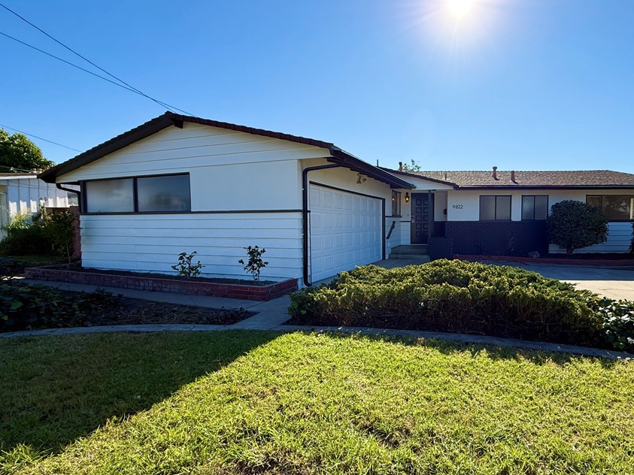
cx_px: 380
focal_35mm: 17
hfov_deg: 89.9
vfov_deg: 74.7
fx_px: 311
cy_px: 236
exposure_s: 1/1698
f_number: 2.2
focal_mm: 2.22
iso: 50
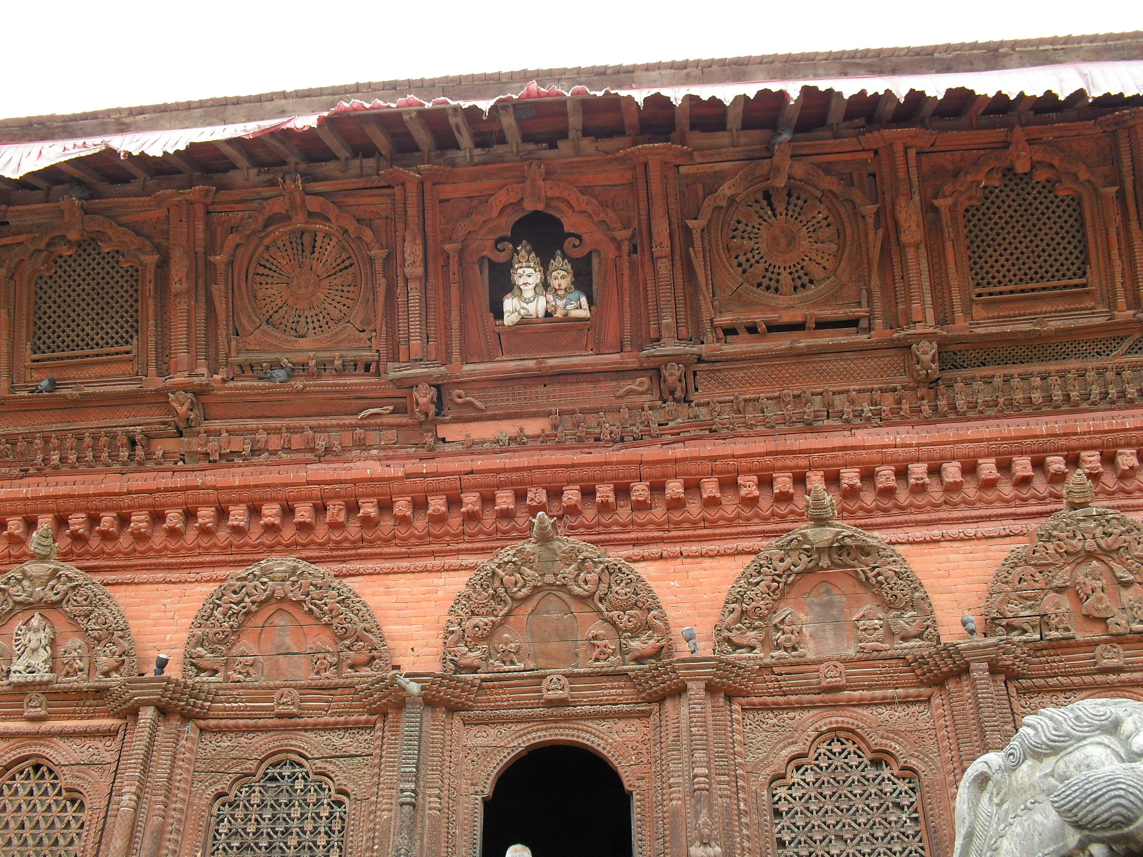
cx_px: 572
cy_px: 428
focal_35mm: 35
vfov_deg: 40.7
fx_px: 1156
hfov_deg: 52.6
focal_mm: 6.3
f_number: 3.2
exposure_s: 1/180
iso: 100
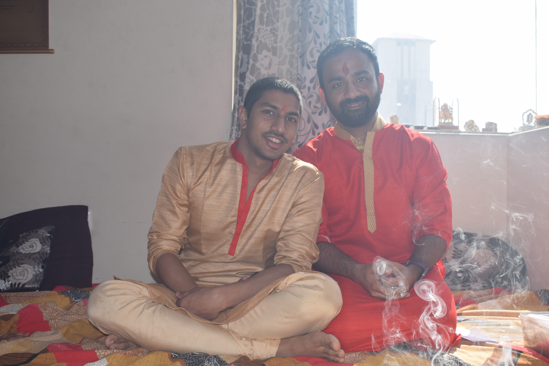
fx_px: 595
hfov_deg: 49.6
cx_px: 274
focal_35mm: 39
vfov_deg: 34.2
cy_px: 183
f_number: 7.1
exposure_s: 1/200
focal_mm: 26
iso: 100
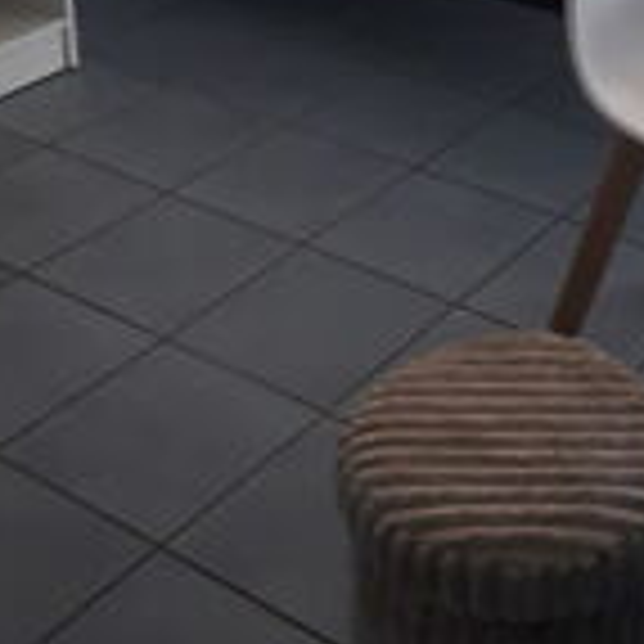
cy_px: -151
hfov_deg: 24.1
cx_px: 482
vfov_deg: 22.2
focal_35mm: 71
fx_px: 1494
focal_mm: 3.6
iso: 125
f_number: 1.9
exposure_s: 1/50
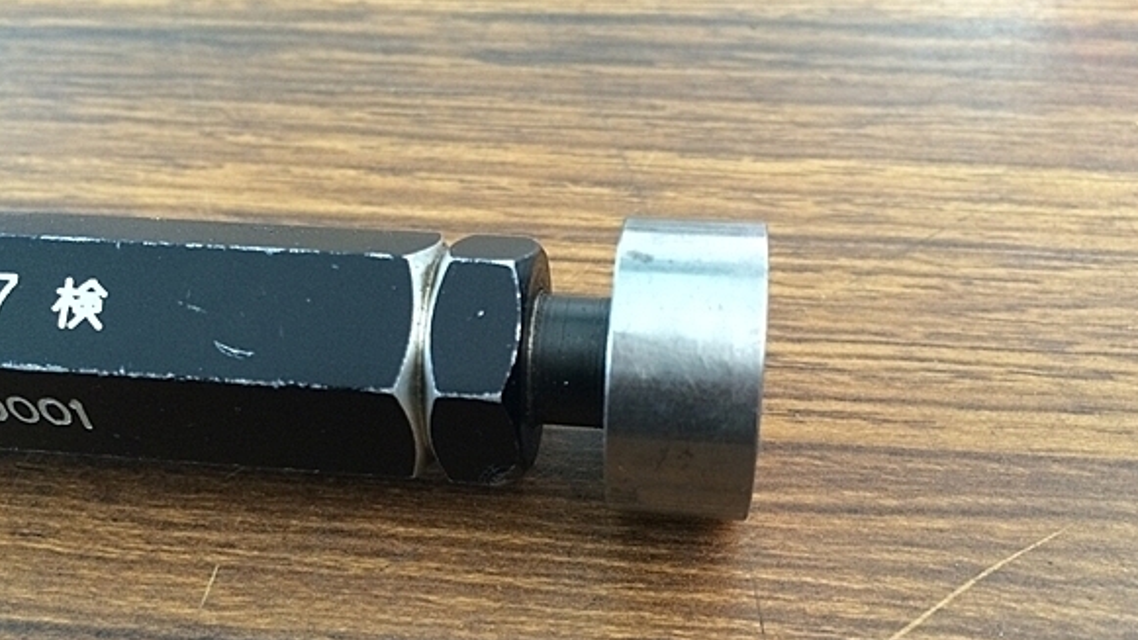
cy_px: 391
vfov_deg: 32.7
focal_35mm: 36
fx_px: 1086
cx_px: 564
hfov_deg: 55.3
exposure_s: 1/30
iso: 160
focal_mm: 4.12
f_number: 2.2
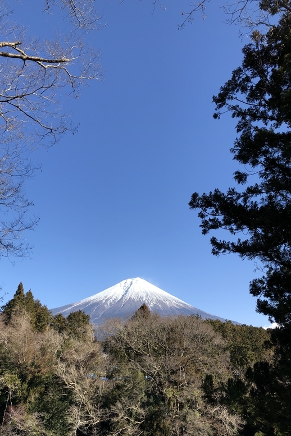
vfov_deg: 61.9
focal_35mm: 30
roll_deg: -2.4
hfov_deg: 43.6
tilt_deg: +22.9
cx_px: 131
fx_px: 364
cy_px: 223
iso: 20
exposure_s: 1/1333
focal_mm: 3.99
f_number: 1.8
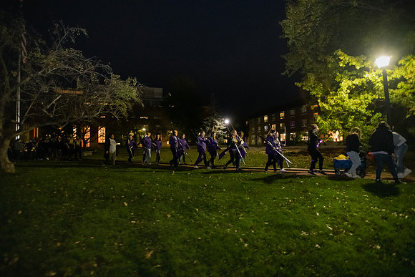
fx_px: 196
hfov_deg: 93.3
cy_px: 138
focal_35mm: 17
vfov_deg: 70.5
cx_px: 208
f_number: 3.2
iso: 6400
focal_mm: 17
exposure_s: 1/50
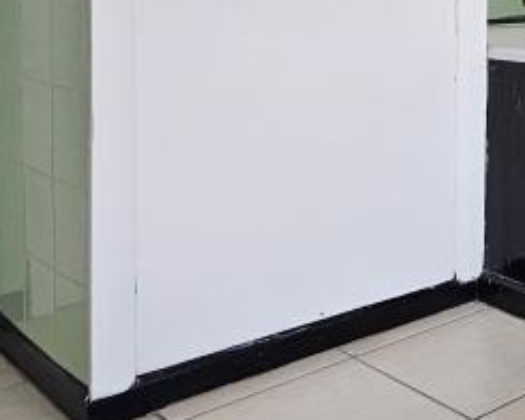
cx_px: 574
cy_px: 2
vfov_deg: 27.1
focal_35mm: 53
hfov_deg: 31.5
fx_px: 824
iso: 125
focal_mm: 2.2
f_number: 2.2
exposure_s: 1/50
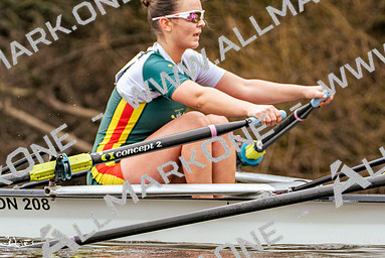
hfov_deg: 4.8
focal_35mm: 430
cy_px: 112
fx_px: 4602
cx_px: 244
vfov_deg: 3.2
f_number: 6.3
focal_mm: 284
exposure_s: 1/2000
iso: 2500
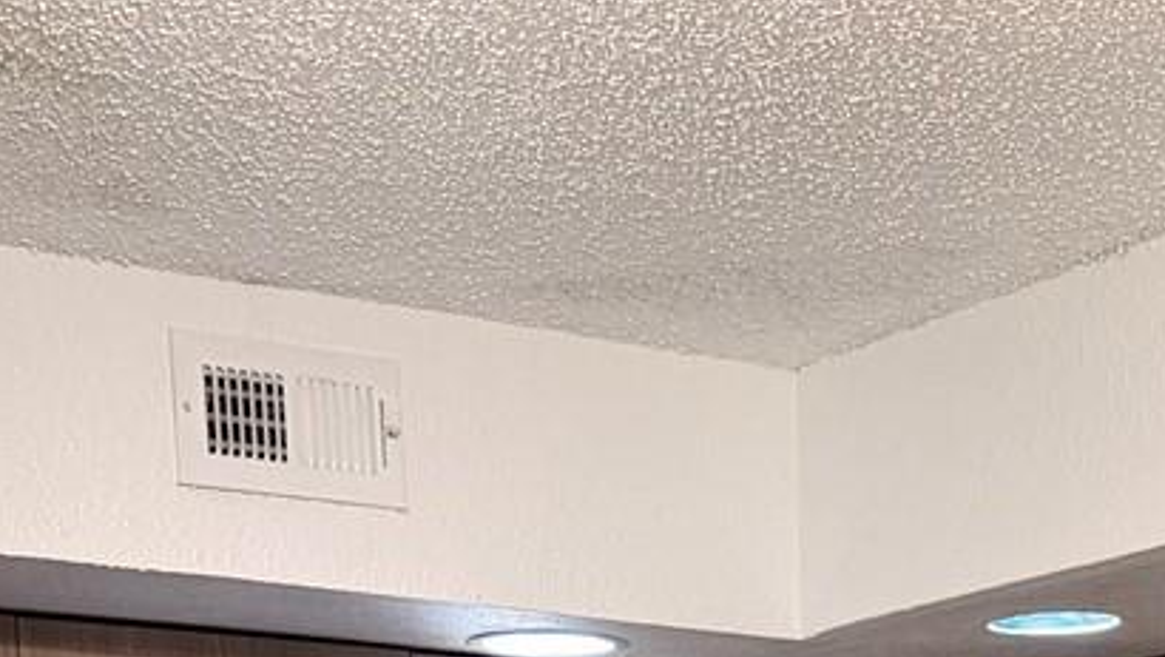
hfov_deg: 20.6
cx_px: 1014
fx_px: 3152
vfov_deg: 10.5
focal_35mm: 102
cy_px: 1505
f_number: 1.78
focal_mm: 6.76
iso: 160
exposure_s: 1/60
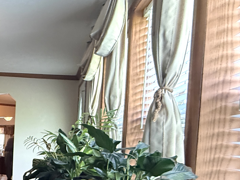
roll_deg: -0.7
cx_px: -98
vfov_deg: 34.1
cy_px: 161
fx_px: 277
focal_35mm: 40
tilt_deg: -2.5
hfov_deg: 31.2
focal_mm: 2.22
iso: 320
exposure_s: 1/60
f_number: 2.2
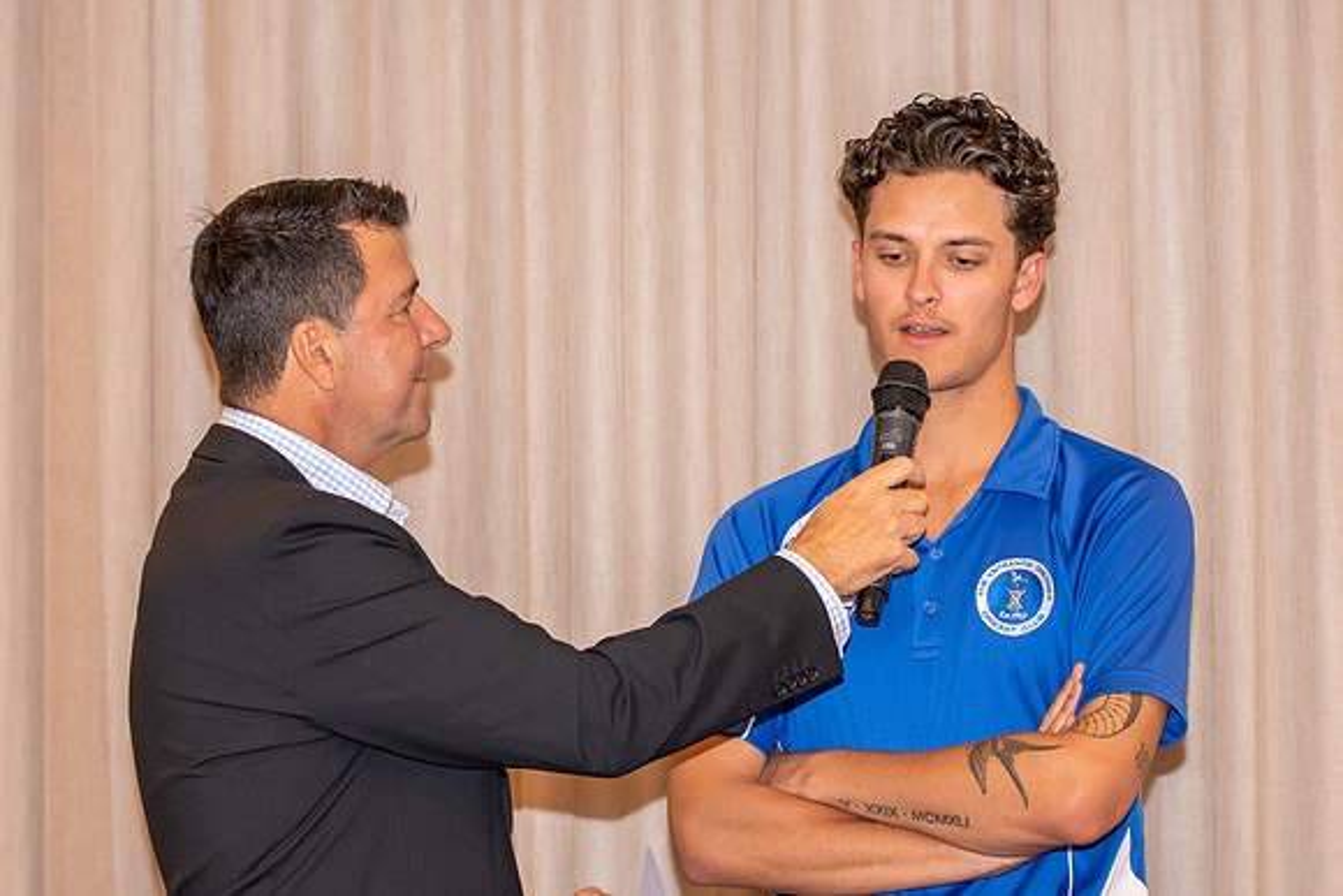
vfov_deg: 12.4
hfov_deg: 18.5
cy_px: 436
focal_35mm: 110
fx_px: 4122
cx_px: 694
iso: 1000
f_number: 2.8
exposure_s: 1/60
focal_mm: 70
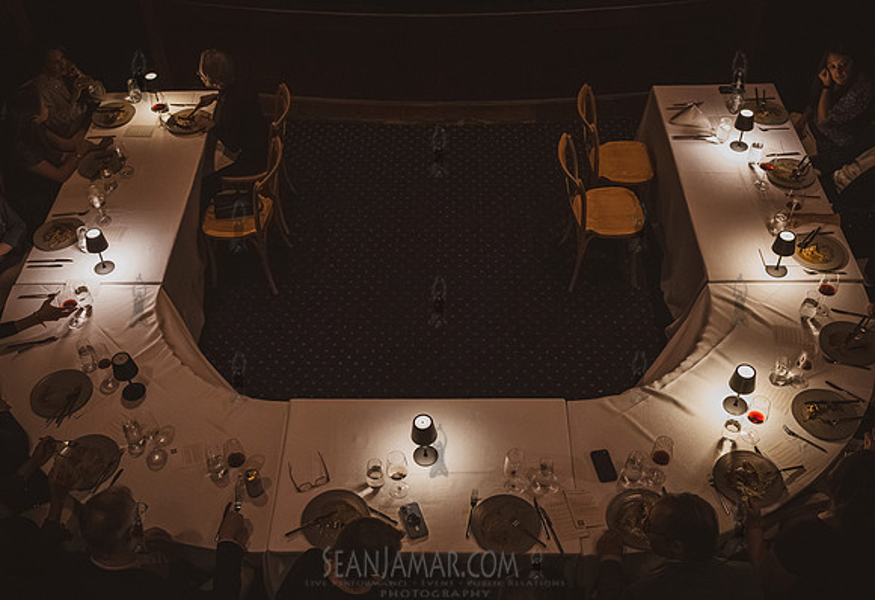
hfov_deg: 53.1
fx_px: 876
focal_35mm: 36
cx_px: 425
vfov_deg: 37.9
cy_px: 300
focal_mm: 35
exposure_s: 1/400
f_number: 3.5
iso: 12800
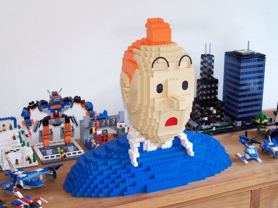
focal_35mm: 64
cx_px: 139
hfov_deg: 30.3
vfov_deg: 22.9
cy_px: 104
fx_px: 514
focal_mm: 10.7
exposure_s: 1/4
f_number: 3.2
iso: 140
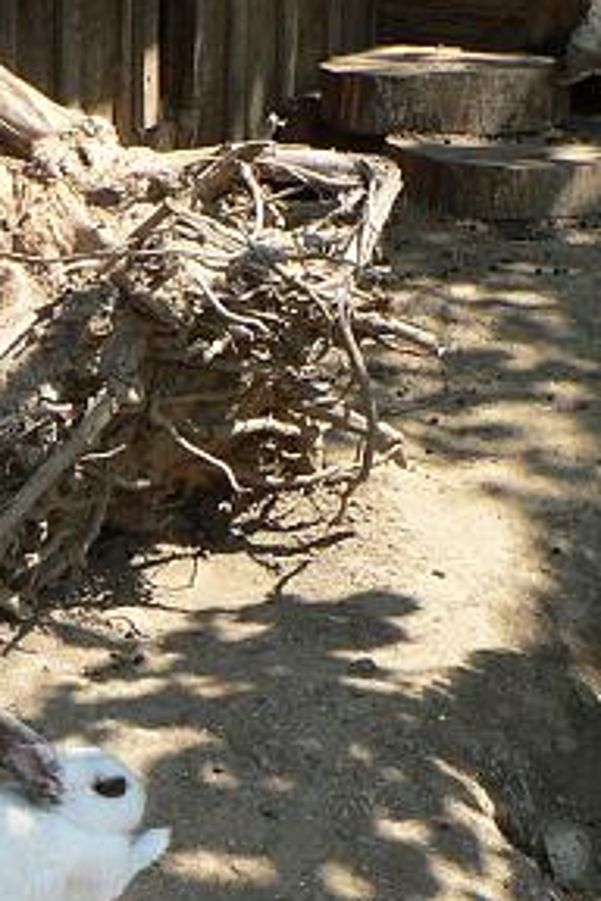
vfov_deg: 19.4
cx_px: 25
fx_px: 2604
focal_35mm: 104
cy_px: 757
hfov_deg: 13.0
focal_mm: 6
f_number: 4
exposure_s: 1/400
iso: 80
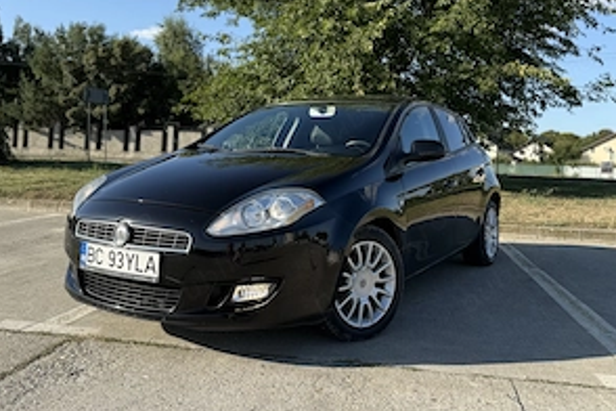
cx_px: 306
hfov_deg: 55.8
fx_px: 582
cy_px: 136
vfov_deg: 38.4
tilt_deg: +1.6
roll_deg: -2.5
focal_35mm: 34
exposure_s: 1/2299
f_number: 1.78
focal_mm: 6.76
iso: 80
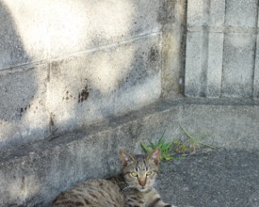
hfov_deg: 15.9
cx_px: 207
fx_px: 920
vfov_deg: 12.8
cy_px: 139
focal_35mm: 120
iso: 320
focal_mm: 28.84
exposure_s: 1/250
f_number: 5
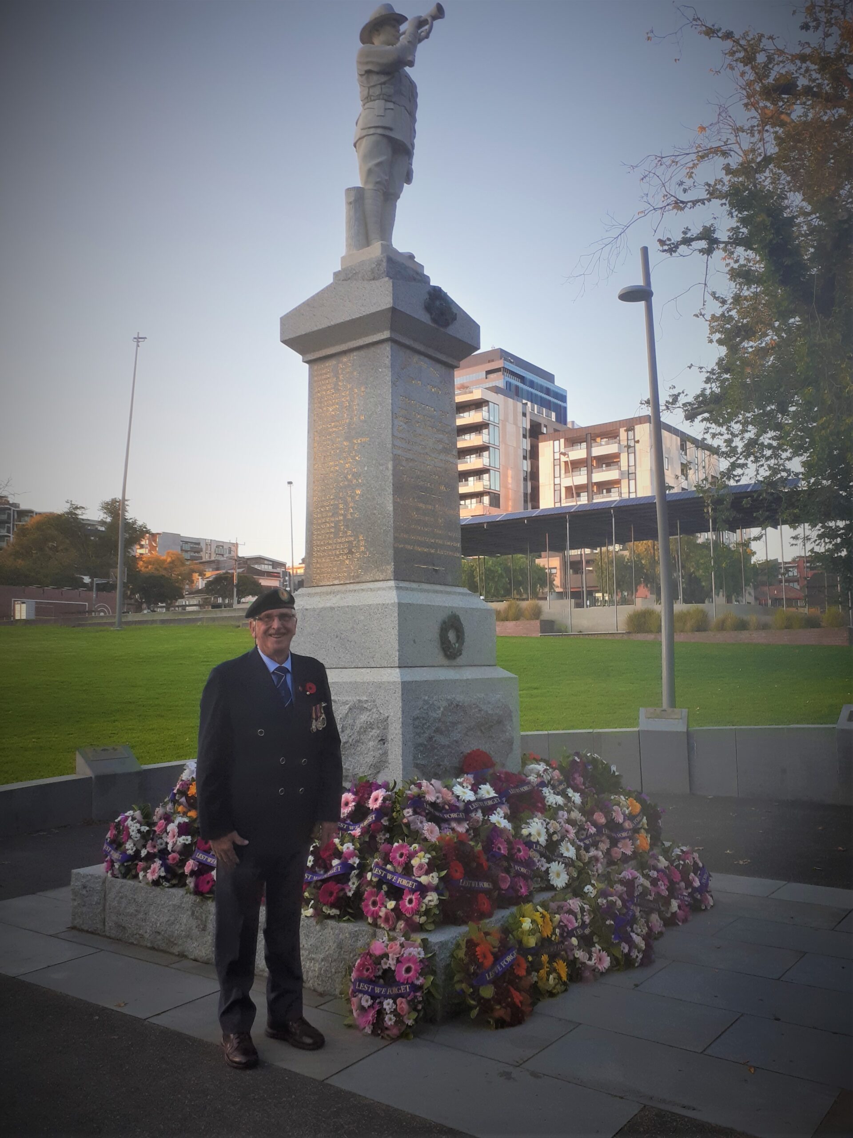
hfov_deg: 51.4
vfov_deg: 65.3
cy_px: 569
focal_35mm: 27
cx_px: 426
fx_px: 887
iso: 40
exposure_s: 1/170
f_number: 1.9
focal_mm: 3.6
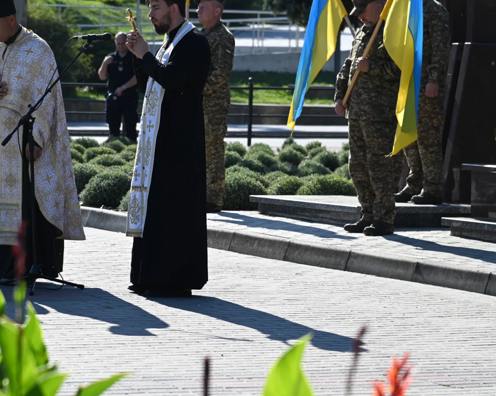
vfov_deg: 8.5
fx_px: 2671
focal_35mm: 182
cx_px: 196
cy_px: 200
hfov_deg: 10.6
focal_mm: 120
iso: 180
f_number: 5.6
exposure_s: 1/500
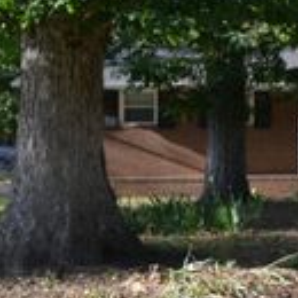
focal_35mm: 74
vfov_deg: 23.5
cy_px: 146
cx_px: 458
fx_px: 717
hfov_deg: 20.0
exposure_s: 1/125
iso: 110
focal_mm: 15
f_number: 5.6
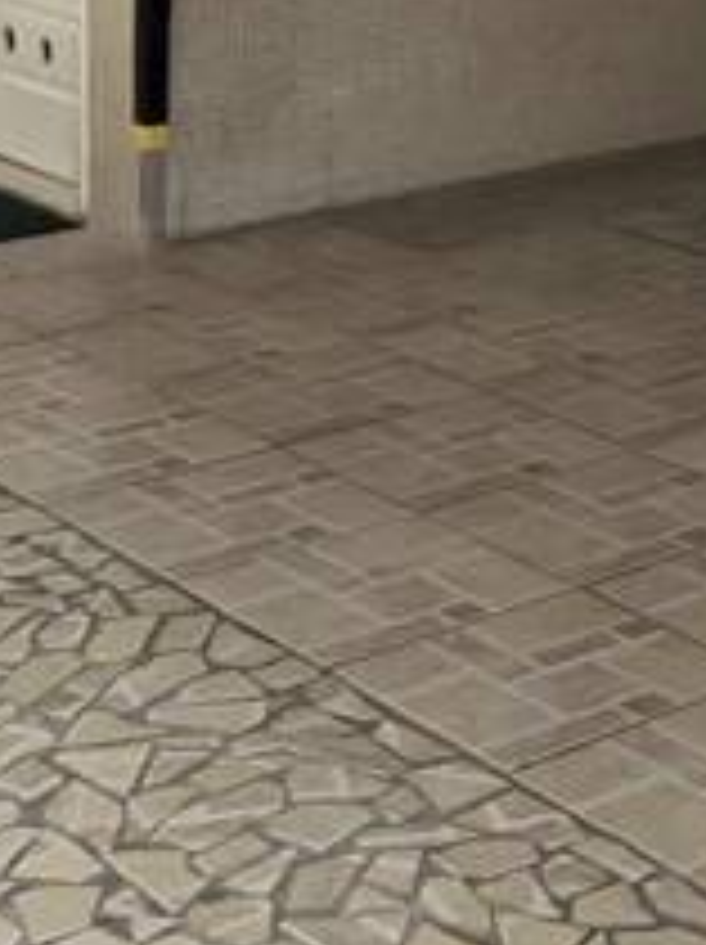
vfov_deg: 23.7
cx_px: 931
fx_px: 1826
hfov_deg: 20.0
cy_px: -428
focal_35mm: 67
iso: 60
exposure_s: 1/120
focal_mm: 2.24
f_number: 2.2
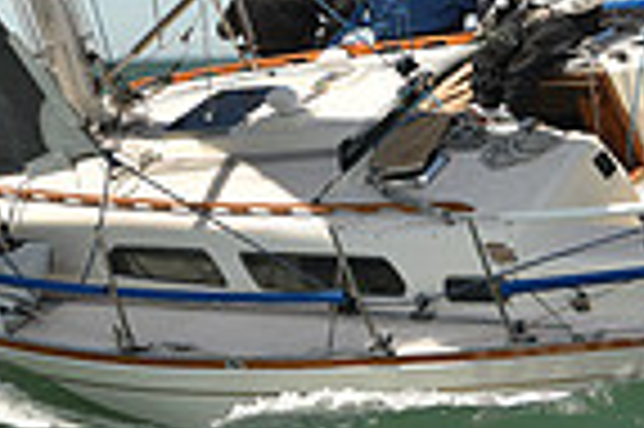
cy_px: 137
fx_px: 5075
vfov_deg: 4.8
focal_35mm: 284
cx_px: 234
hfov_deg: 7.3
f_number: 11
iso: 320
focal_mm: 70
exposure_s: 1/800
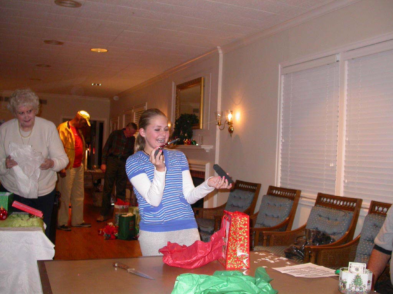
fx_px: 431
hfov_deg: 49.0
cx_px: 196
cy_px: 147
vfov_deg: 37.7
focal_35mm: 38
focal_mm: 7.85
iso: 200
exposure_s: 1/60
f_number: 2.6
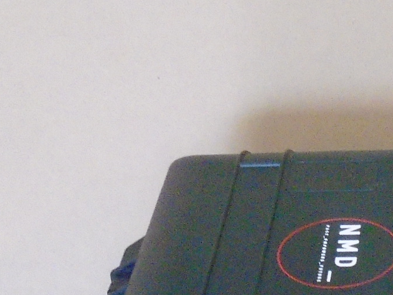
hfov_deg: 15.6
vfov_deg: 12.2
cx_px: 541
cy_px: 325
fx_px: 1351
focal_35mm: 119
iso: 800
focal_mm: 5.5
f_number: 3.5
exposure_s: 1/50
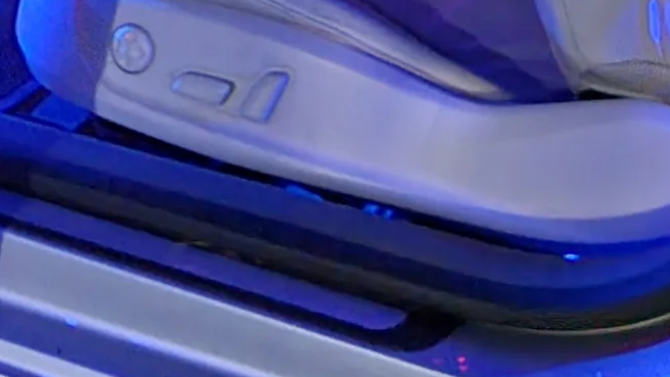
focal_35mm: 102
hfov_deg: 19.2
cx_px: -224
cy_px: -93
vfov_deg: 11.6
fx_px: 1812
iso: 2000
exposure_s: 1/10
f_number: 1.8
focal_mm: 6.7
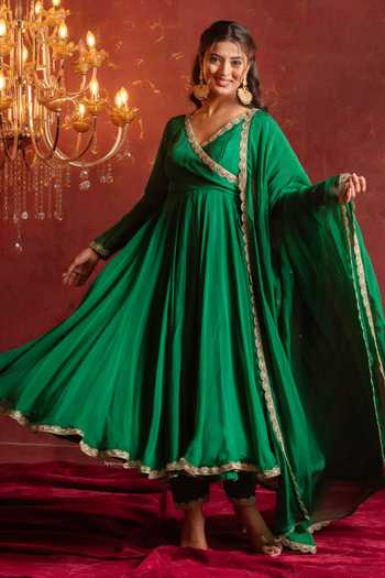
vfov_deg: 39.6
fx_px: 802
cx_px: 192
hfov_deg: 27.0
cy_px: 289
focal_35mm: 50
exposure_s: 1/160
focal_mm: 50
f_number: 7.1
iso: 320
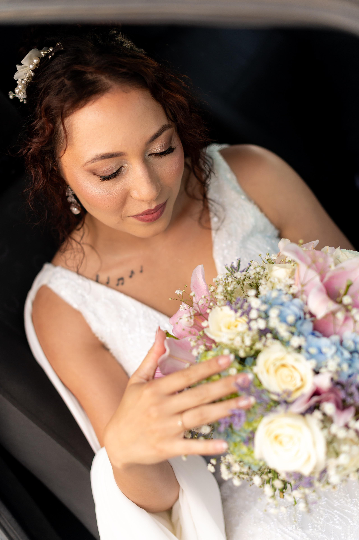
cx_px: 180
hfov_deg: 27.0
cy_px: 270
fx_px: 749
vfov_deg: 39.6
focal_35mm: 50
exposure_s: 1/640
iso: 250
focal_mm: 50
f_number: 1.8
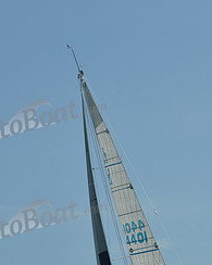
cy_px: 264
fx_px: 1224
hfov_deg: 9.9
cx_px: 164
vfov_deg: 12.2
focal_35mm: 156
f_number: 7.1
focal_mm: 70
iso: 320
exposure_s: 1/640
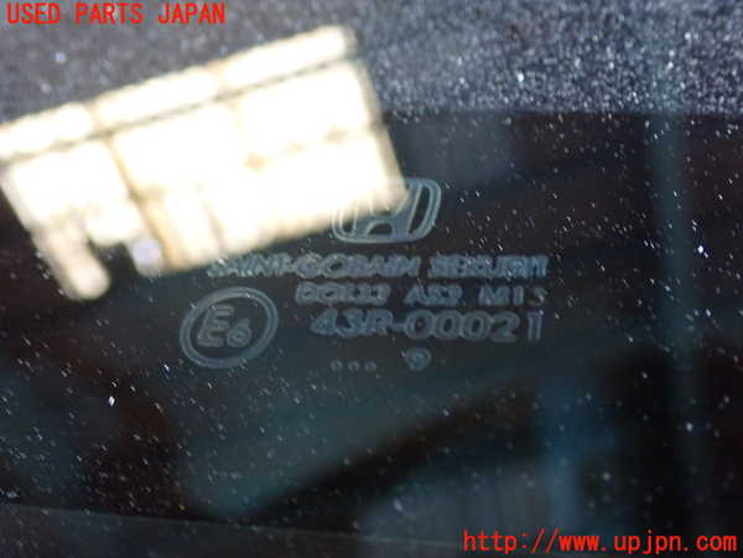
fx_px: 1009
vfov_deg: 30.9
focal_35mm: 47
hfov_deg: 40.4
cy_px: 279
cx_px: 372
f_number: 3.1
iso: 800
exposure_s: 1/13
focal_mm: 8.4
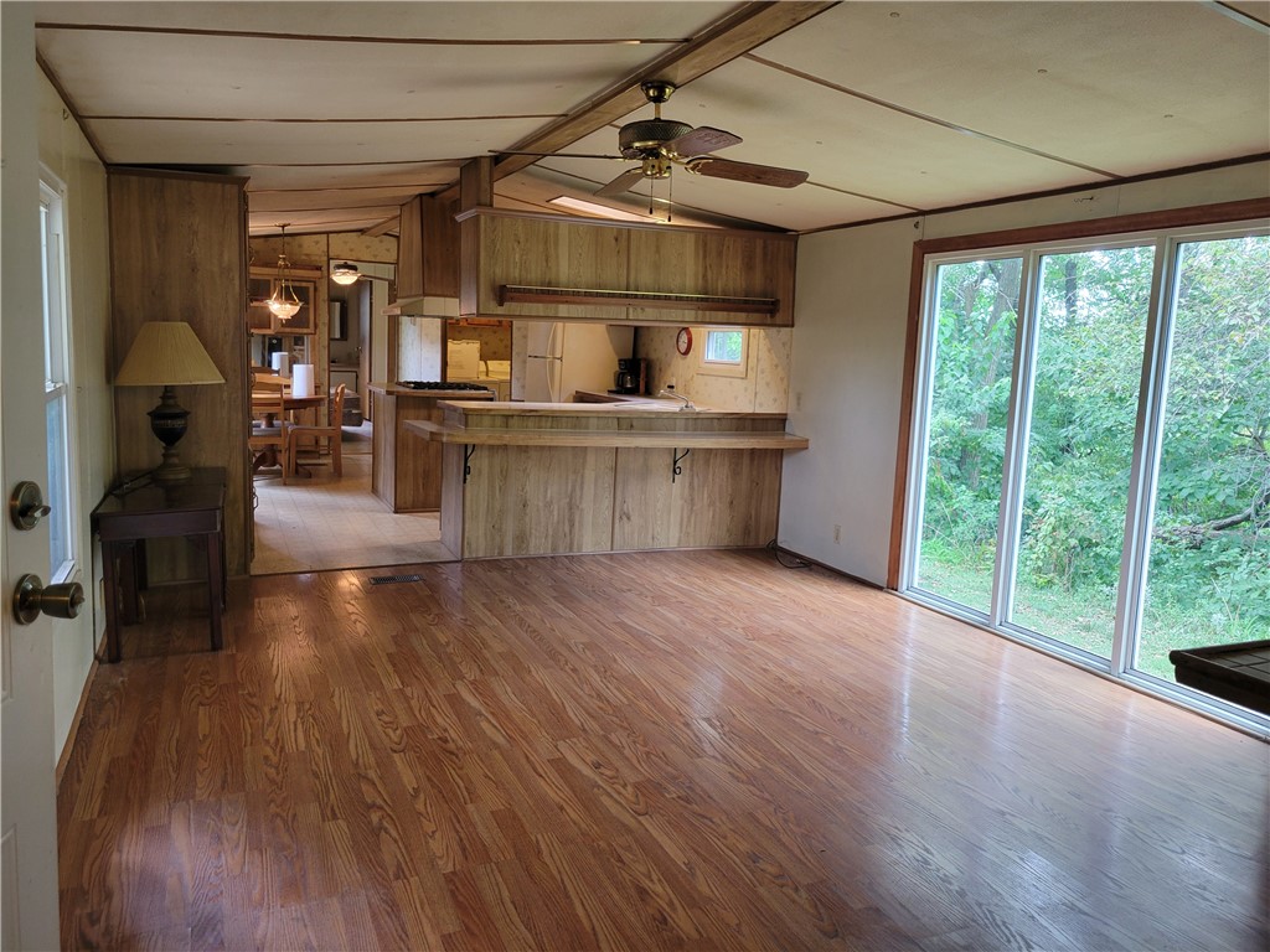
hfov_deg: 67.3
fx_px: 954
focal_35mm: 26
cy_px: 476
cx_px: 635
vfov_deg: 53.1
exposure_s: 1/60
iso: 160
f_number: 1.8
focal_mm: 5.4
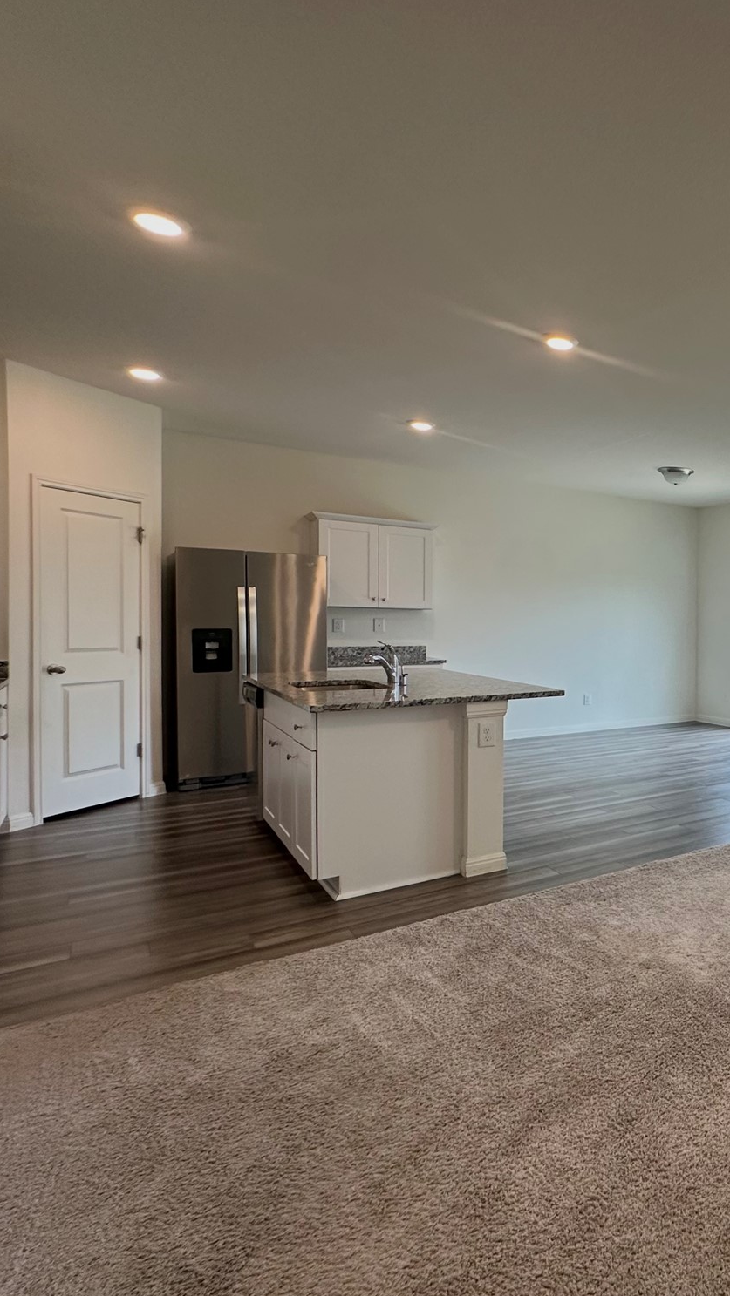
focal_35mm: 21
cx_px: 821
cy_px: 639
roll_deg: -0.8
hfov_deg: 41.5
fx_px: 722
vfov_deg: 83.8
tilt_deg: -0.2
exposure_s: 1/120
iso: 160
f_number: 2.2
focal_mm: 2.22
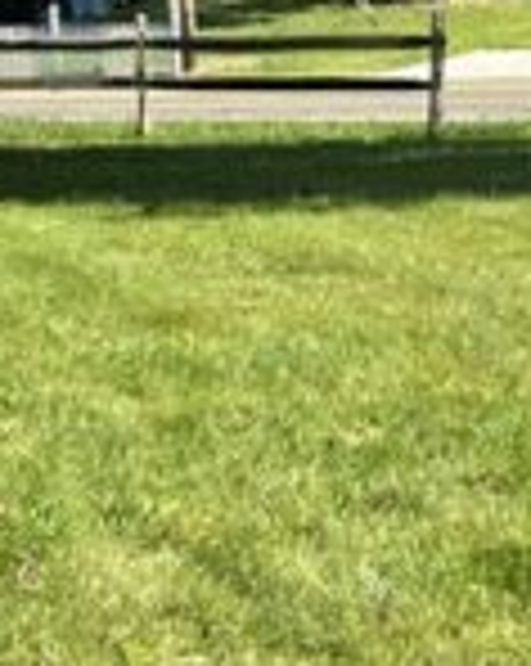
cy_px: 189
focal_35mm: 127
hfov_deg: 12.1
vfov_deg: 15.1
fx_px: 2500
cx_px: 400
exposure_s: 1/1916
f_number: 1.78
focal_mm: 6.86
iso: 80
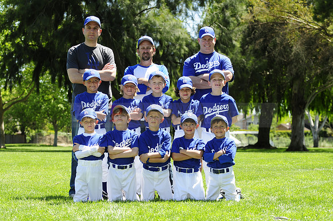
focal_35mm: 105
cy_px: 110
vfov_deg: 13.0
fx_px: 970
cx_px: 166
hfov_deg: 19.5
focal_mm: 70
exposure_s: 1/500
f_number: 5
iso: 200
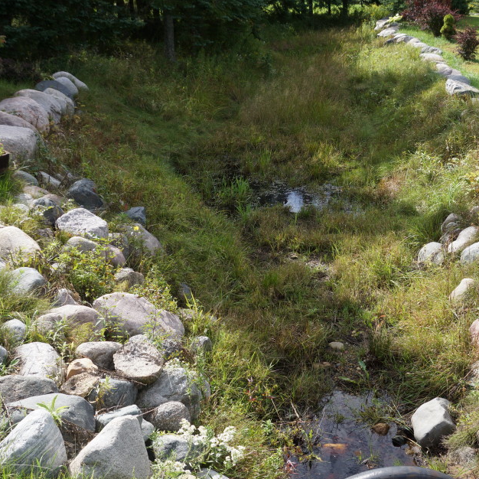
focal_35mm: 43
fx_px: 673
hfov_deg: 38.9
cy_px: 240
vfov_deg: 39.2
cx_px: 301
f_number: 6.3
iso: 100
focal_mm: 22
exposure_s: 1/200
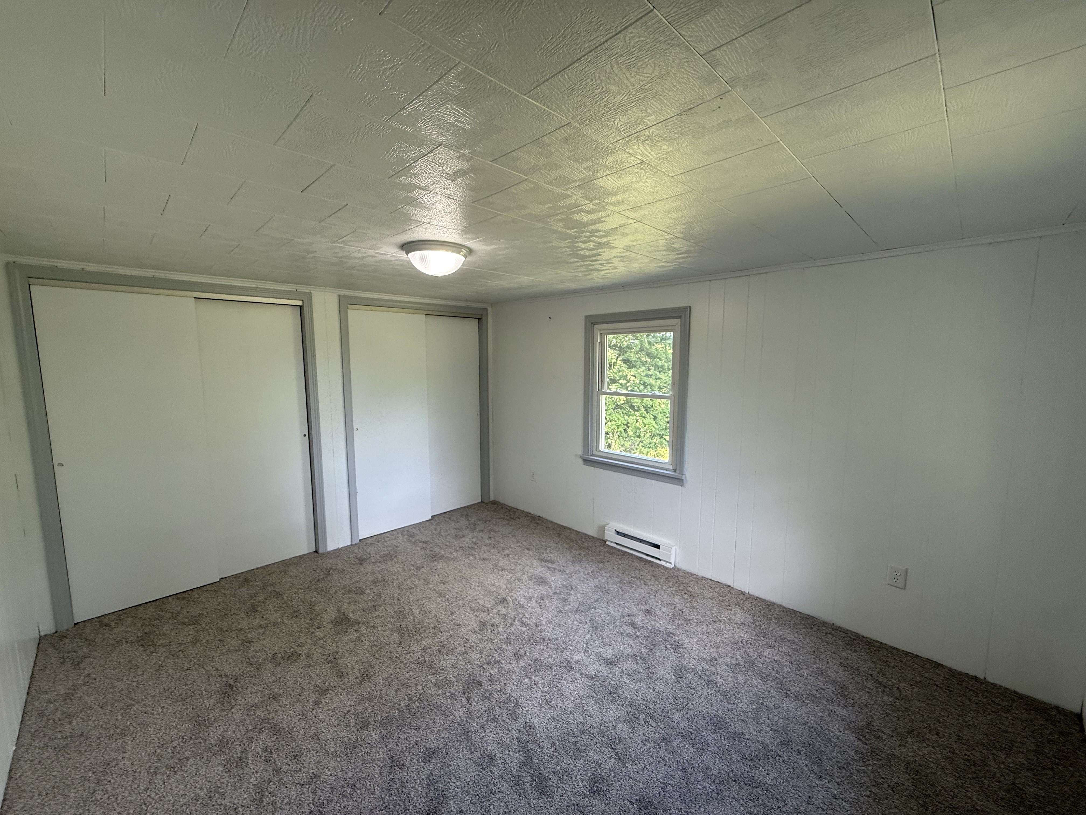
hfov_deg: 102.1
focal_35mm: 14
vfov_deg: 85.7
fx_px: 439
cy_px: 408
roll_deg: +0.3
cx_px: 543
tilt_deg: -6.5
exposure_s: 1/120
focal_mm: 2.22
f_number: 2.2
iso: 125
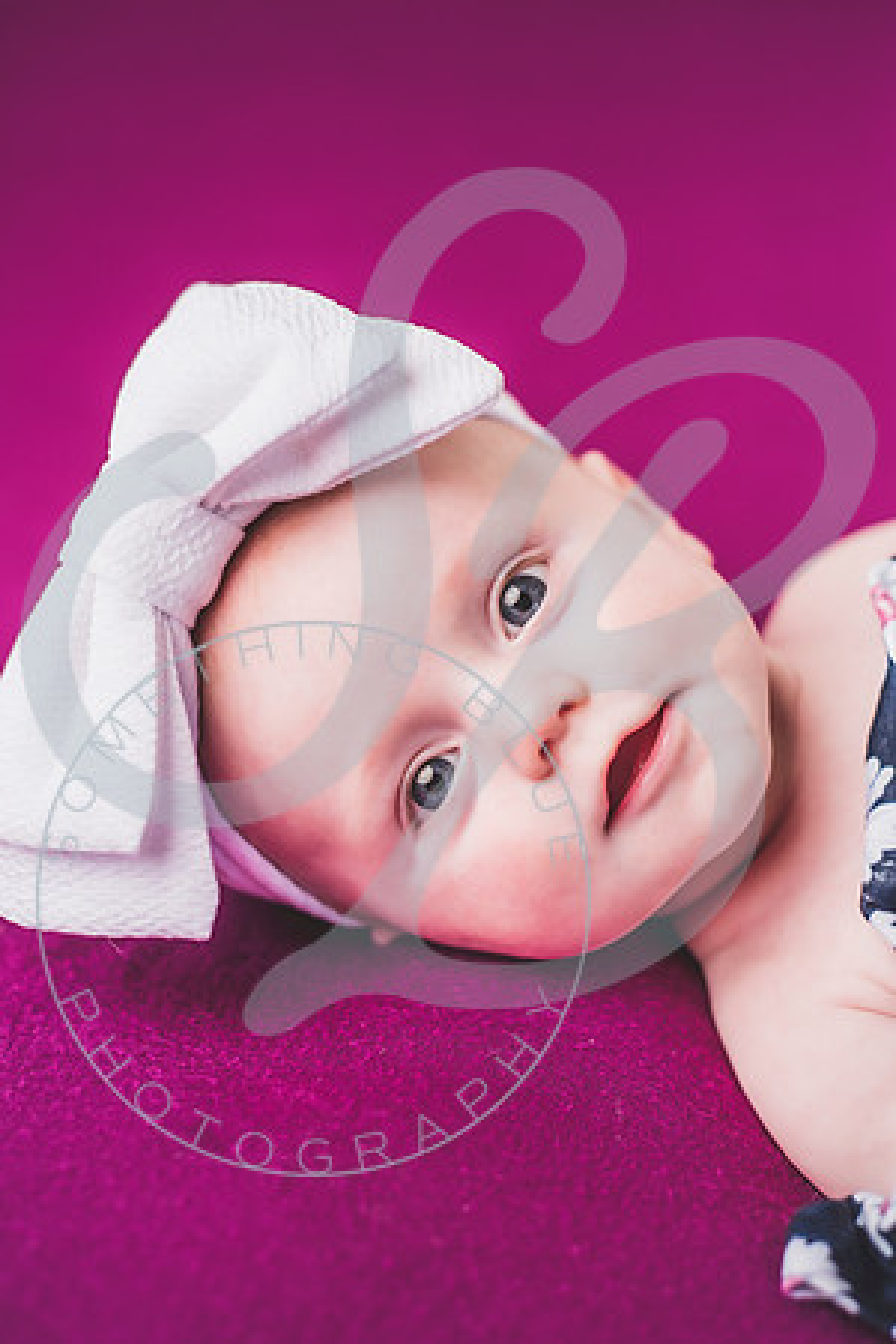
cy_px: 672
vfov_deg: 39.6
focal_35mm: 50
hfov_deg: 27.0
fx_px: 1867
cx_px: 448
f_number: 2.8
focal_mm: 50
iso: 320
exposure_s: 1/320
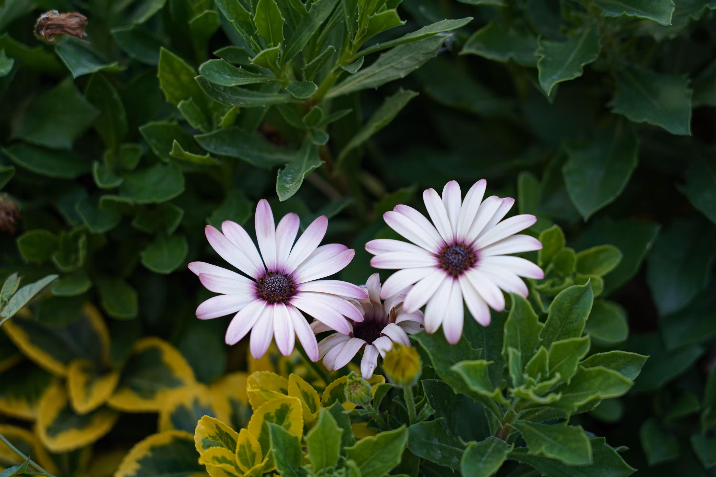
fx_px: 2088
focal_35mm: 105
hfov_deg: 19.5
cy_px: 238
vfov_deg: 13.0
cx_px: 358
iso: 800
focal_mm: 105
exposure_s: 1/640
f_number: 4
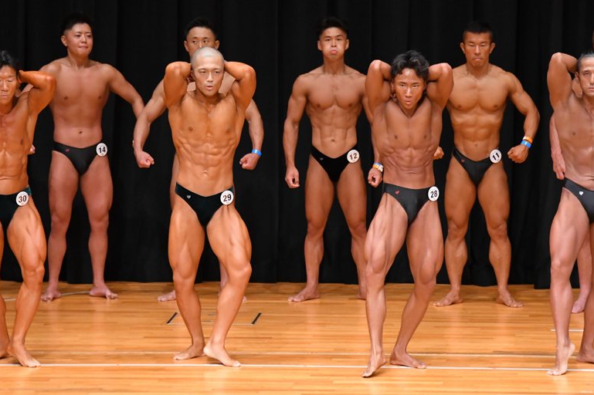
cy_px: 198
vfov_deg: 5.0
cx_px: 296
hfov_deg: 7.6
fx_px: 4486
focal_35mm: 272
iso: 5000
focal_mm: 180
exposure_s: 1/400
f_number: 5.6
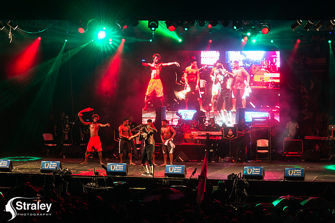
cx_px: 168
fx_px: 1534
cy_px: 112
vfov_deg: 8.3
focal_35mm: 165
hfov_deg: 12.5
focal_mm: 165
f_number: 5.6
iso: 3200
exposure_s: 1/200
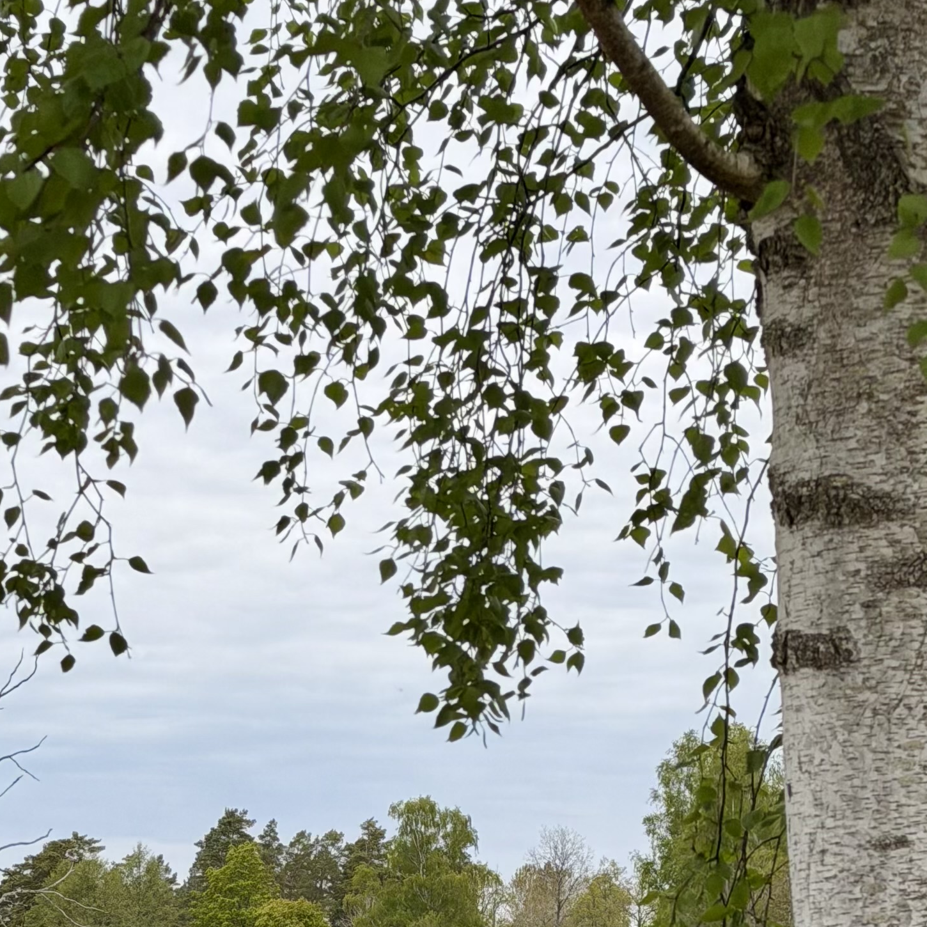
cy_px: 816
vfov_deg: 14.6
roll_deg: -0.2
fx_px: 3575
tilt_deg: +3.7
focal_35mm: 118
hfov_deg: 14.8
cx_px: 520
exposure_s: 1/3534
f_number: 1.78
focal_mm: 6.76
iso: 64
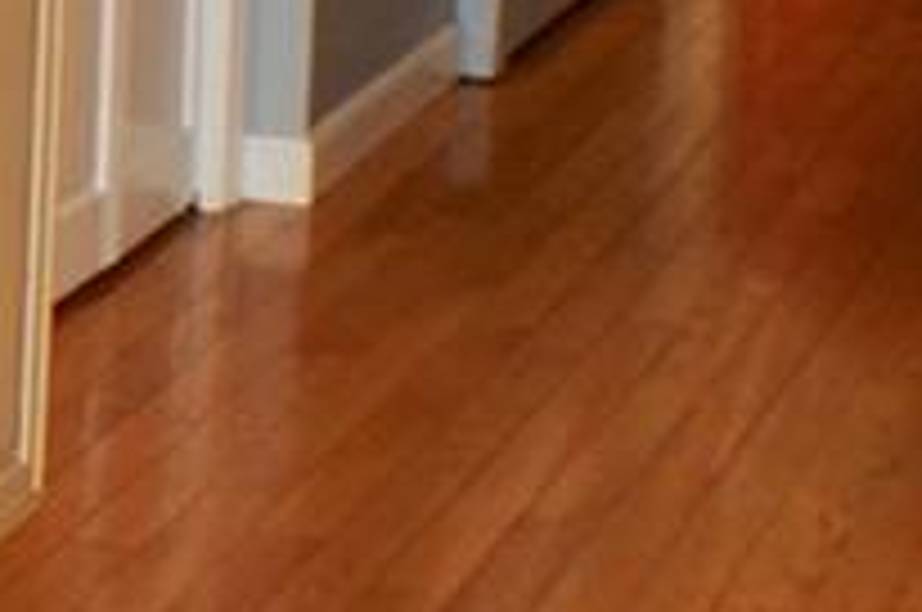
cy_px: -218
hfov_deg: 9.1
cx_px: -1016
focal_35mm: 210
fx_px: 5370
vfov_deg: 6.5
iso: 220
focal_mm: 28
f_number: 4.5
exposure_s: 1/60
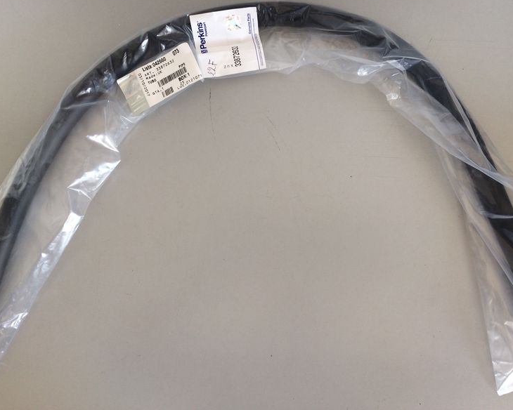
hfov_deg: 57.2
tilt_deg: -85.9
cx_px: 267
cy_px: 200
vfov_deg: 47.1
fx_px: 471
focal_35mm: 31
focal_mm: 4.15
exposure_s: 1/50
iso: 50
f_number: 2.2
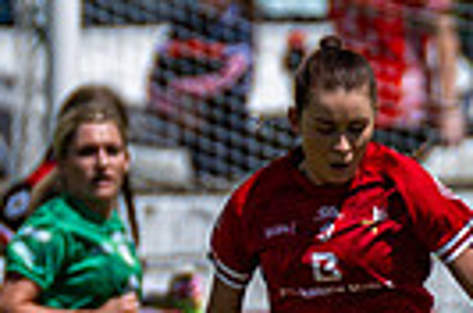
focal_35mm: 2697
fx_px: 35351
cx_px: 441
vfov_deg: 0.5
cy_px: 534
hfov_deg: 0.8
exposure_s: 1/6400
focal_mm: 300
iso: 100
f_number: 2.8
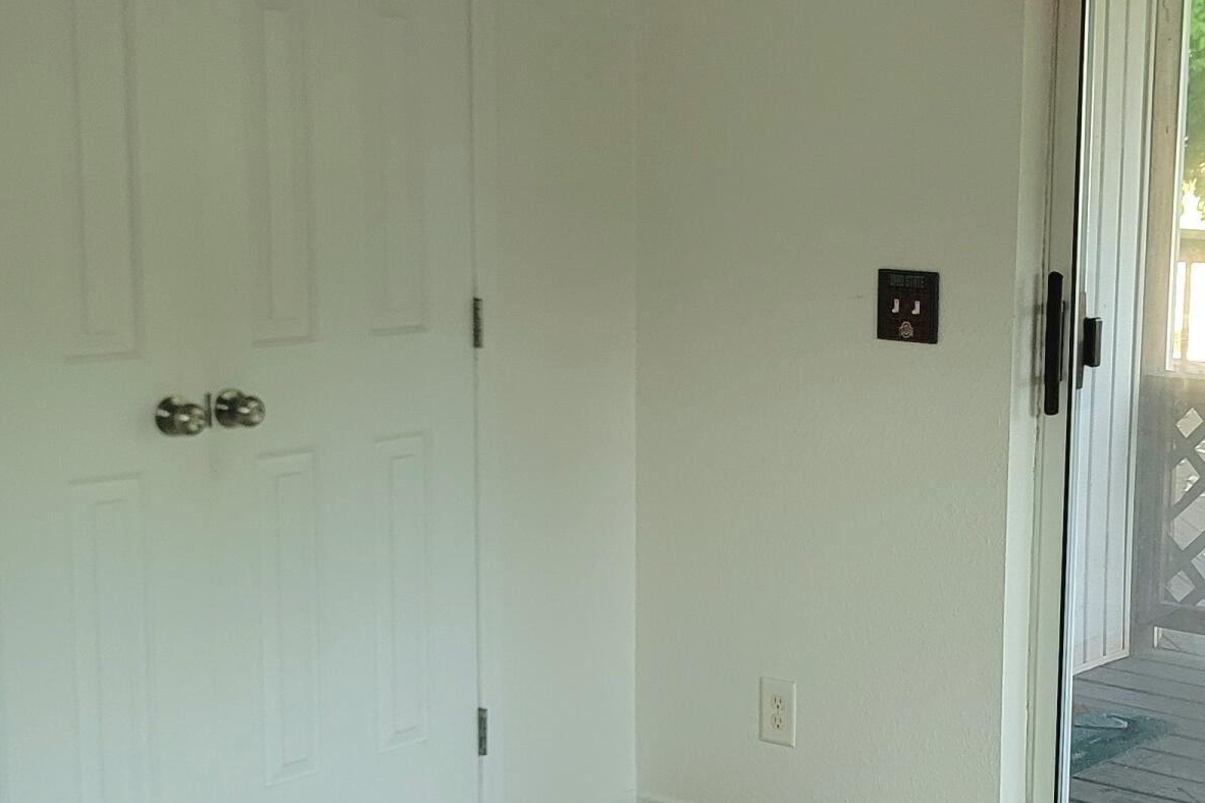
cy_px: 477
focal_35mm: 66
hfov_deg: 30.2
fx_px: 2209
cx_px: 858
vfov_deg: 20.6
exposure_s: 1/120
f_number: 1.8
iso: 320
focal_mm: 7
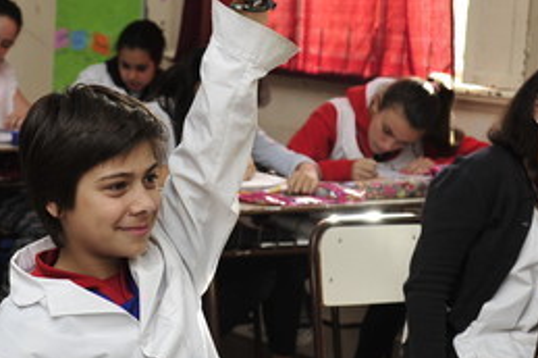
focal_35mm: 119
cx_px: 123
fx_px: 1776
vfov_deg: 11.5
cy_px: 183
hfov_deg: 17.1
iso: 400
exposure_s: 1/125
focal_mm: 44
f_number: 4.5
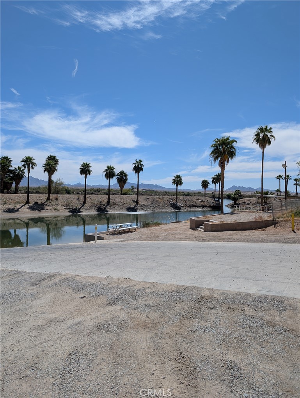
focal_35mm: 24
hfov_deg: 56.9
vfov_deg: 71.5
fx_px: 277
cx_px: 150
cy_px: 199
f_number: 1.68
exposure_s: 1/1984
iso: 20
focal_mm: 6.9
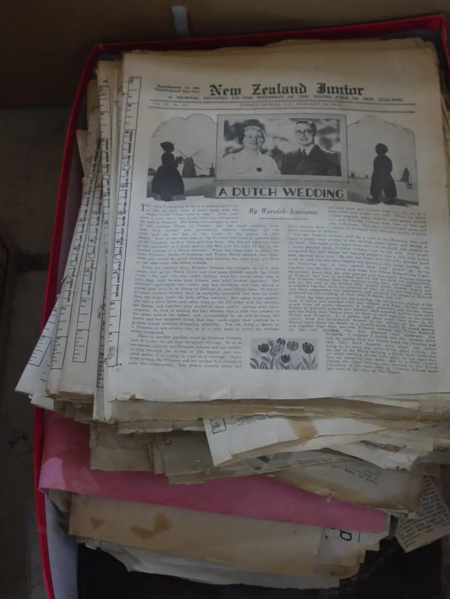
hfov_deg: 22.3
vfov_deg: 29.4
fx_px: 1144
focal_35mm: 66
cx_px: 225
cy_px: 300
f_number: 5.4
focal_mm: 33
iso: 3200
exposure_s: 1/40
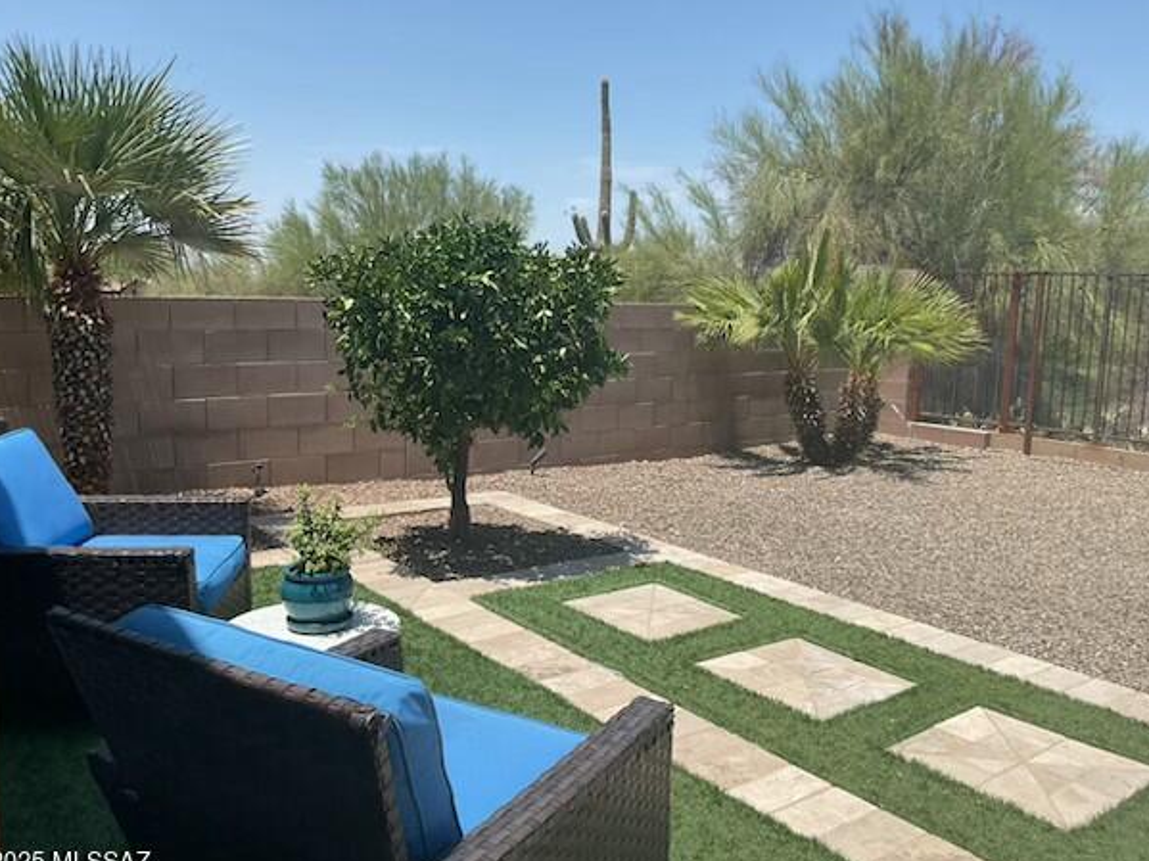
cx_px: 574
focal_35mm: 31
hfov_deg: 58.4
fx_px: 1029
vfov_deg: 45.4
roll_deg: -1.0
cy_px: 443
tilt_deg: -8.8
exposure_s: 1/2427
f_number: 1.8
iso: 16
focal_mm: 3
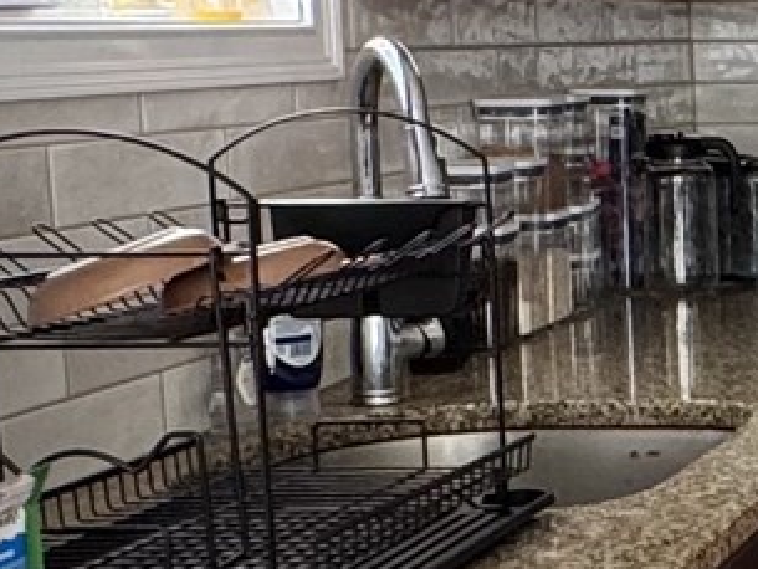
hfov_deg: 16.8
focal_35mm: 94
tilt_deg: -6.9
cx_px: 1409
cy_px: 258
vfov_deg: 15.7
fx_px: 2059
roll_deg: -0.1
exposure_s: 1/120
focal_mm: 2.22
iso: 250
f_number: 2.2
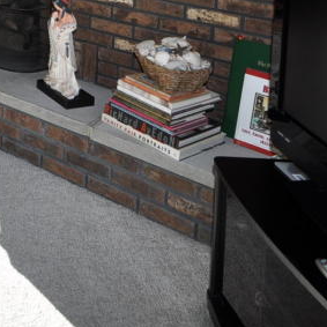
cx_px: -103
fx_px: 556
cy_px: -94
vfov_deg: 27.6
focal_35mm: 52
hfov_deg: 27.2
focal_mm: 10
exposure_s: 1/200
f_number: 7.1
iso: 200
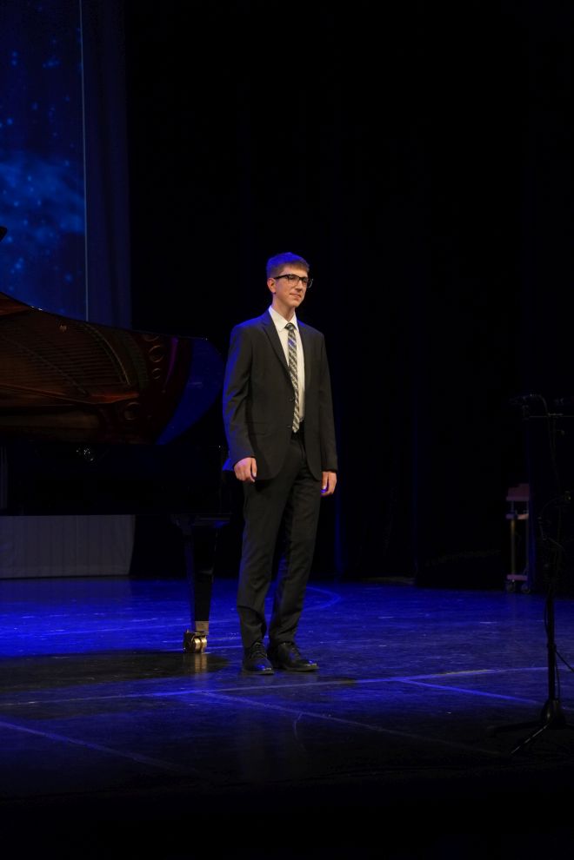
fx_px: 1794
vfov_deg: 27.0
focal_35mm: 75
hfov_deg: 18.2
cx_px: 287
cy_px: 430
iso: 2000
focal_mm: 50
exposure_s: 1/125
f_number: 2.8
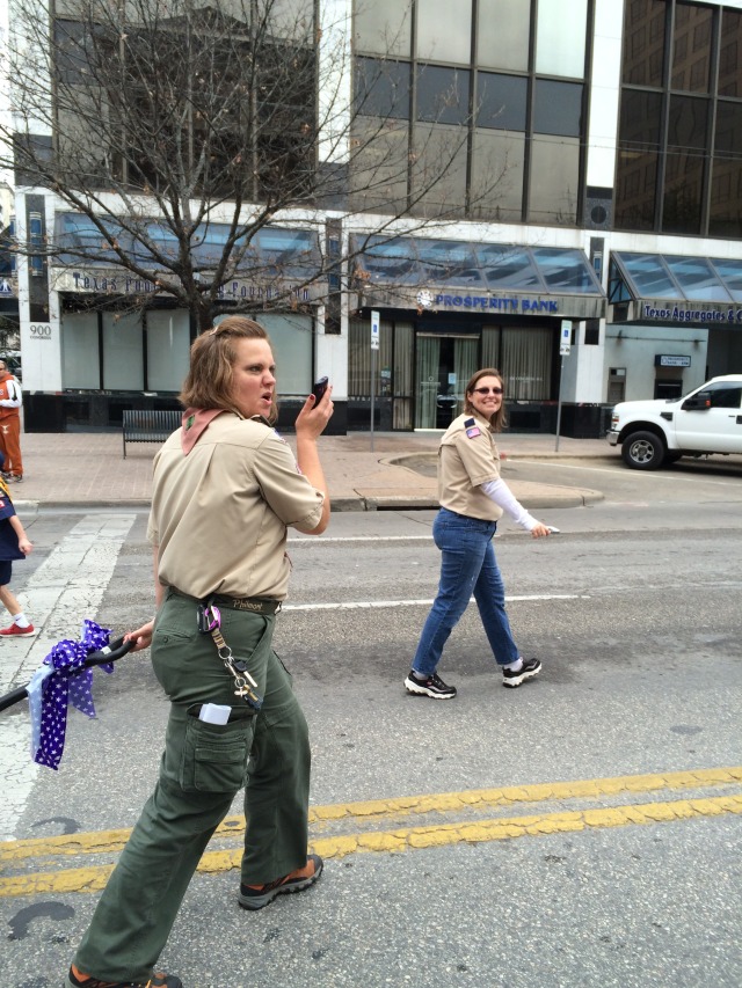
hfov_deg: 48.2
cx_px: 371
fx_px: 829
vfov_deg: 61.7
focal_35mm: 29
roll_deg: -2.6
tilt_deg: -9.2
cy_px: 494
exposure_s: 1/281
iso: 32
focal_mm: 4.15
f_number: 2.2
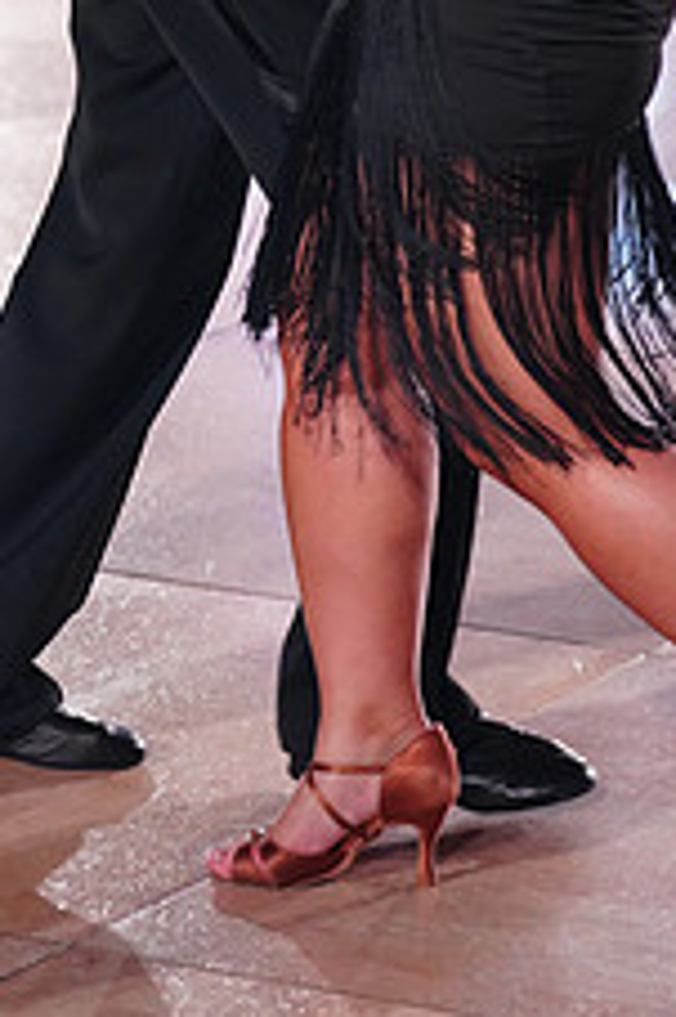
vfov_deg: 11.3
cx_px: 114
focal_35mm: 179
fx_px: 5049
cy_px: -206
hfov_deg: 7.6
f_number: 2.8
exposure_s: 1/640
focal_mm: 70
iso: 2000
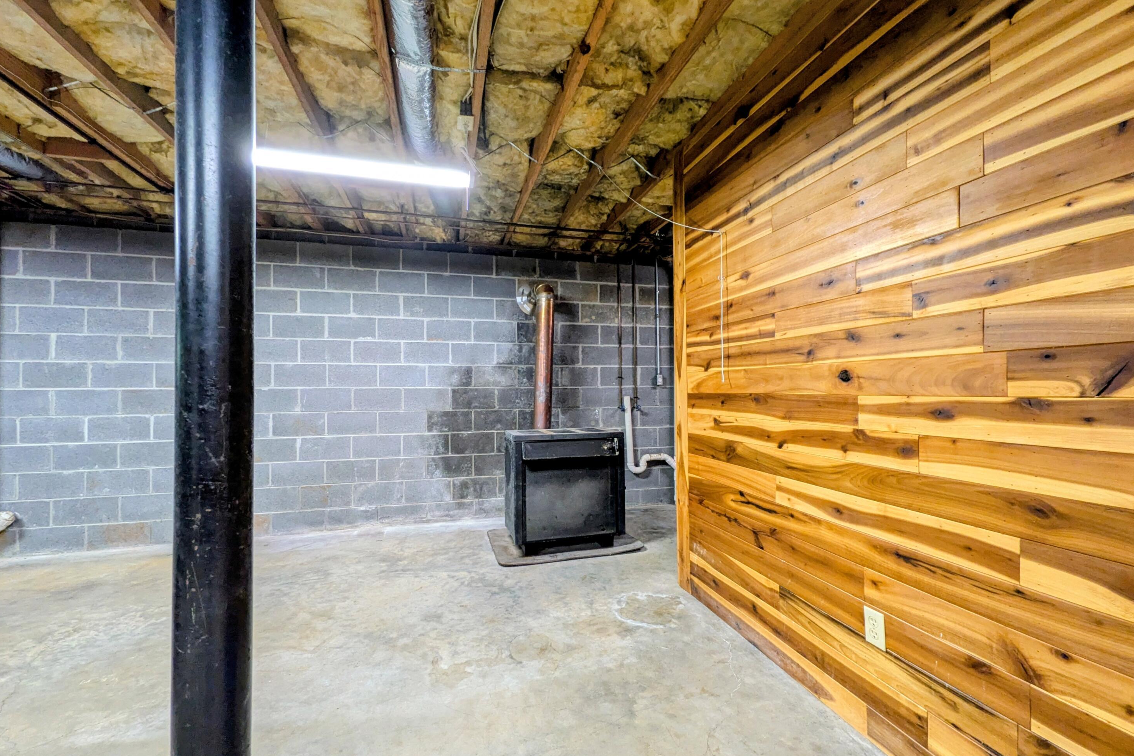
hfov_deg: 100.4
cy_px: 382
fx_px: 472
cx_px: 562
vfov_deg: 77.3
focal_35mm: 15
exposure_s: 1/30
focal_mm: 1.85
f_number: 2.2
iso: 213
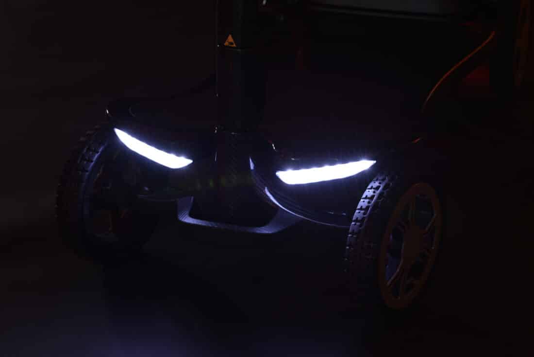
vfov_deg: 16.1
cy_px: 178
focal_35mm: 85
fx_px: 1261
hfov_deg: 23.9
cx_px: 267
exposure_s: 1
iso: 125
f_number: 8
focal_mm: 85
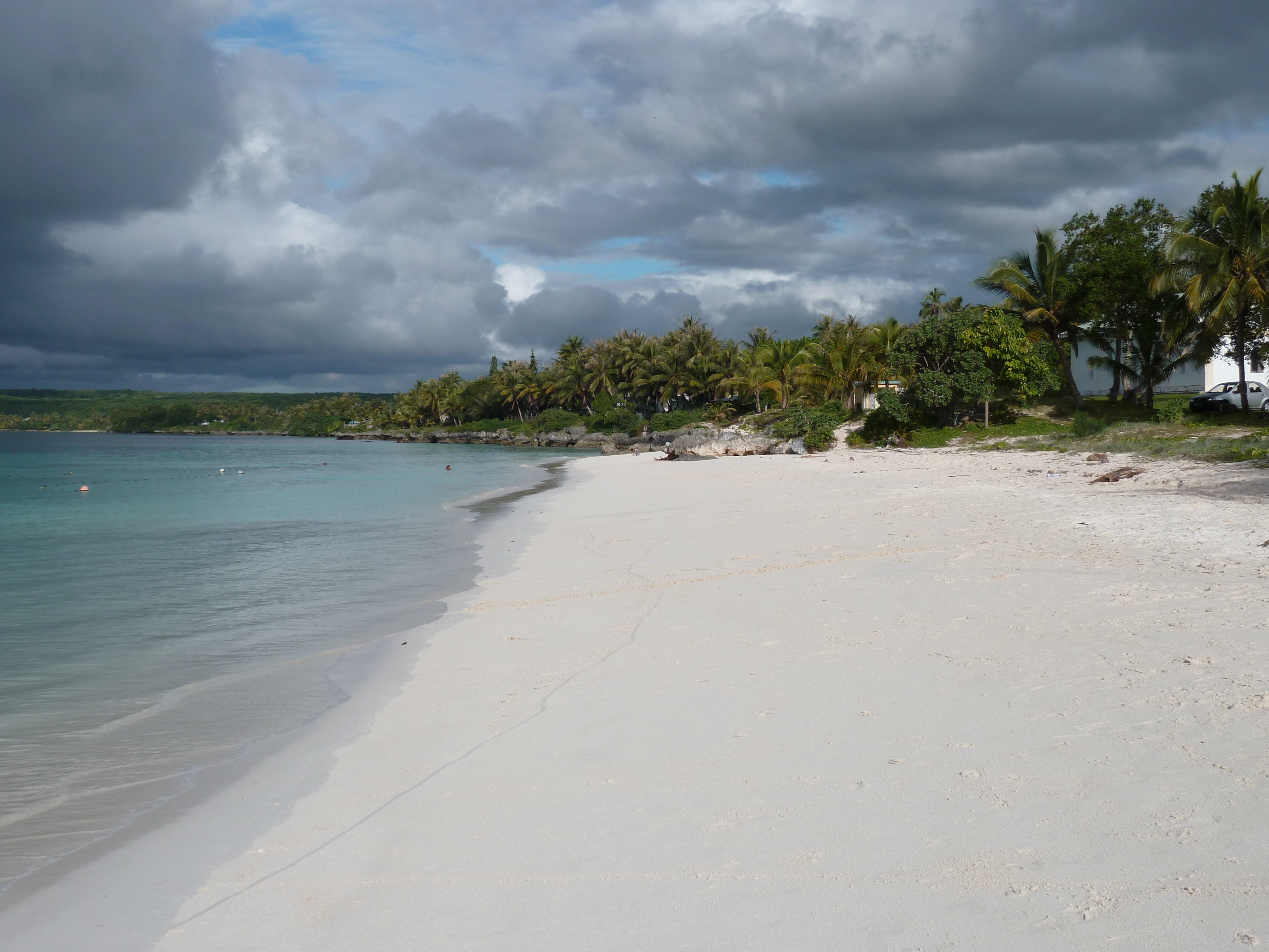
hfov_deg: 42.9
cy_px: 476
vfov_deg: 32.9
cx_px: 634
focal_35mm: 44
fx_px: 1613
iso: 80
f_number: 3.7
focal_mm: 7.3
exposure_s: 1/1300
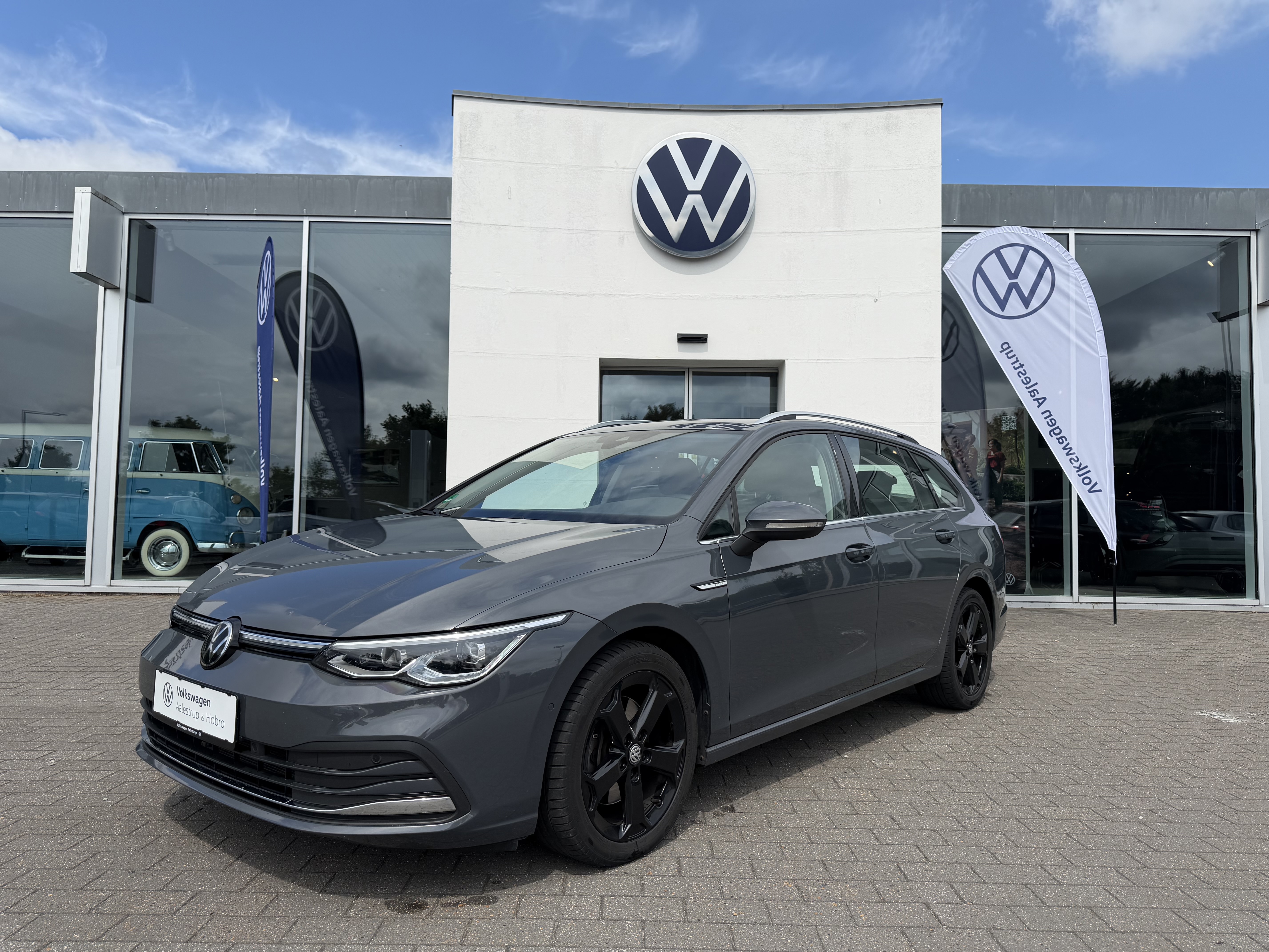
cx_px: 634
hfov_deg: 71.6
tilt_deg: +2.9
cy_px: 476
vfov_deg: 56.8
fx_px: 880
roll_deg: -0.9
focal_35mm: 24
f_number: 1.78
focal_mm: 6.76
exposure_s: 1/5319
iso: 80
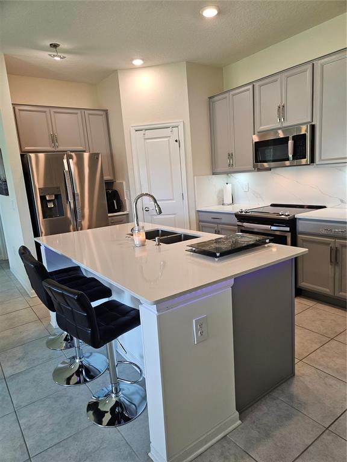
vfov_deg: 73.9
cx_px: 174
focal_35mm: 23
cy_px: 231
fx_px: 307
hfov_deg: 58.9
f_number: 1.8
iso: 160
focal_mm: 5.4
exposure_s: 1/120
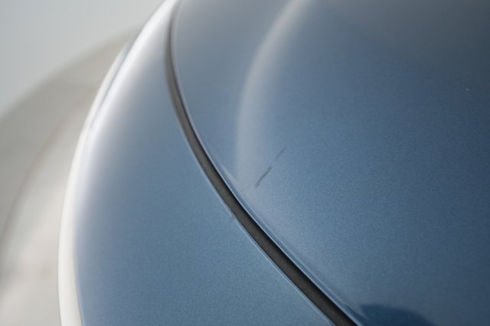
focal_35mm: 25
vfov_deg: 51.2
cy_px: 163
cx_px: 245
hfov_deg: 71.5
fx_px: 340
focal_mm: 25
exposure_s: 1/100
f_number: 4.5
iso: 2500
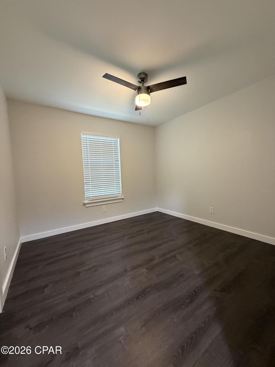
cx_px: 138
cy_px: 184
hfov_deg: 85.7
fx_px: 148
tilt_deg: -3.0
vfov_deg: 102.1
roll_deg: +2.2
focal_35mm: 14
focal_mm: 2.22
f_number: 2.2
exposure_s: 1/60
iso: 500
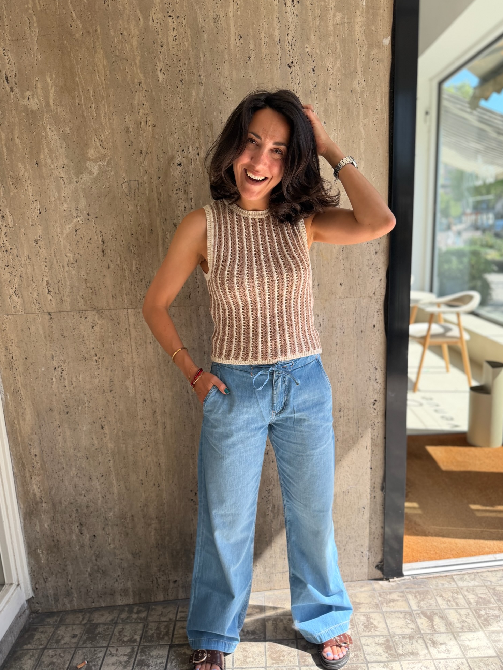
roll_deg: +1.9
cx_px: 255
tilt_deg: -12.6
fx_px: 484
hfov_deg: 54.9
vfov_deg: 69.4
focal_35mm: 25
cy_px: 339
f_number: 1.78
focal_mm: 6.76
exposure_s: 1/1139
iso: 100
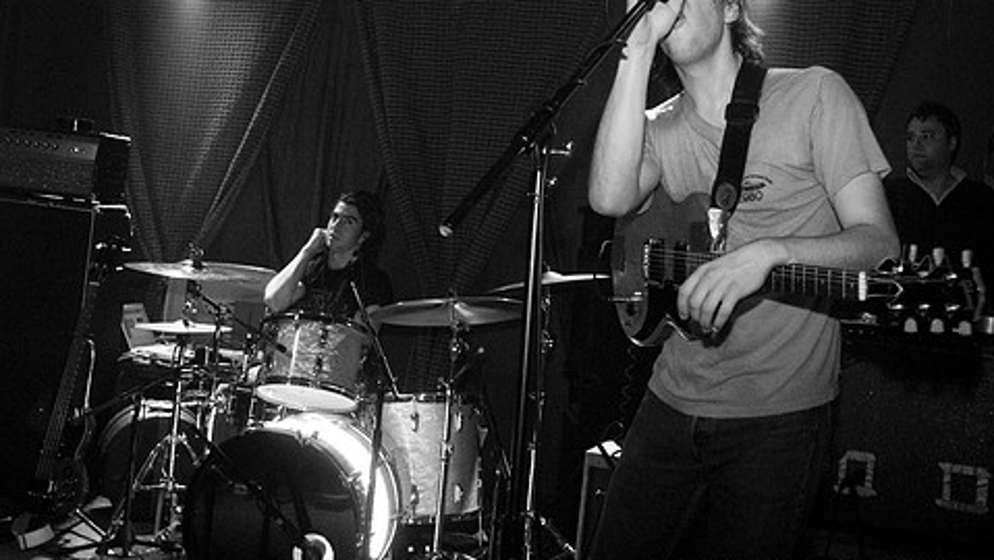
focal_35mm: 38
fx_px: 1002
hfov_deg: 52.8
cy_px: 193
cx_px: 513
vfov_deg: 31.0
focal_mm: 20
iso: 800
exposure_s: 1/40
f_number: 2.8
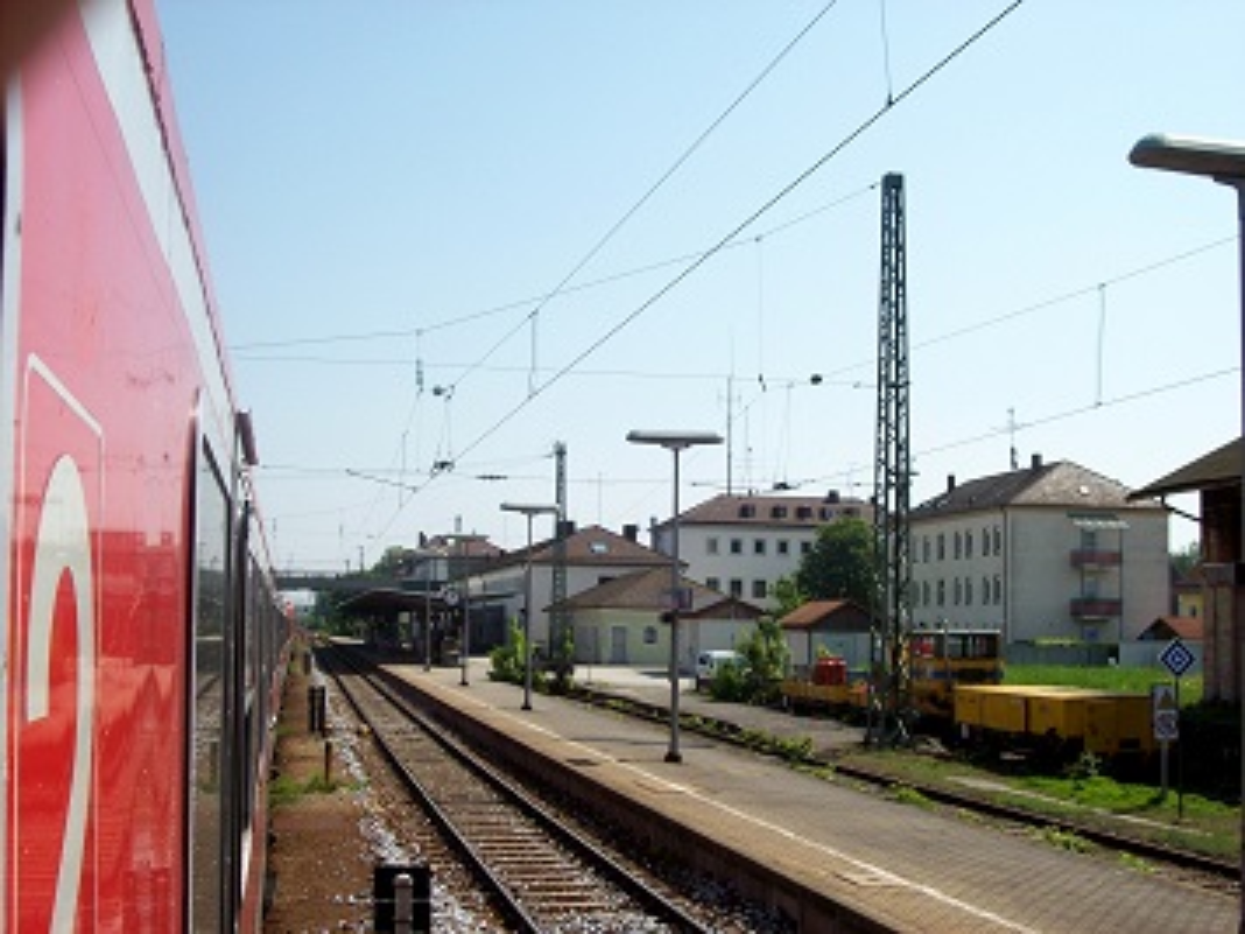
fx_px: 1618
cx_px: 622
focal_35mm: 45
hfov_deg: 42.1
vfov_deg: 32.2
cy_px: 467
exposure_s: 1/506
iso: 80
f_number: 5.4
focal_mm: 7.6
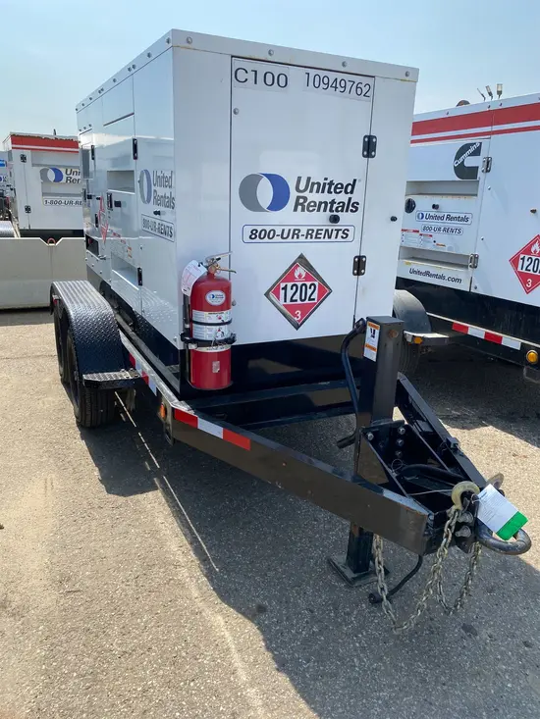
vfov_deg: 67.3
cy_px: 360
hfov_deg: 53.1
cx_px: 270
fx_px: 541
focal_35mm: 26
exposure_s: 1/1701
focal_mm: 4.25
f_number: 1.8
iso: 32
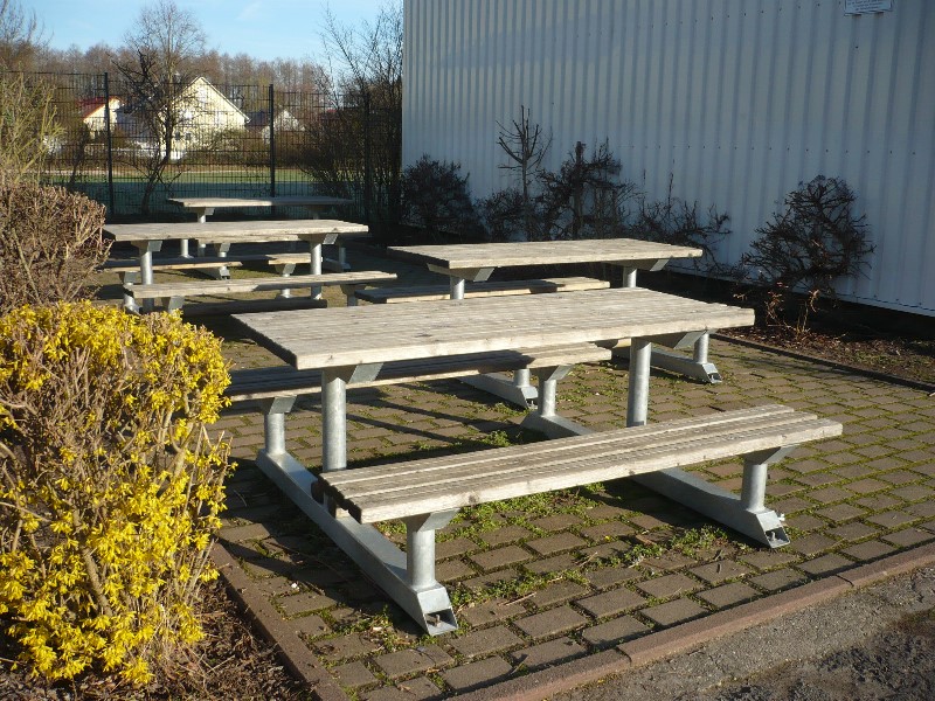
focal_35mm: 35
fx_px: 945
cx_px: 468
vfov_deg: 40.7
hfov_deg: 52.6
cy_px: 350
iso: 100
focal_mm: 5.8
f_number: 2.8
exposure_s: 1/800
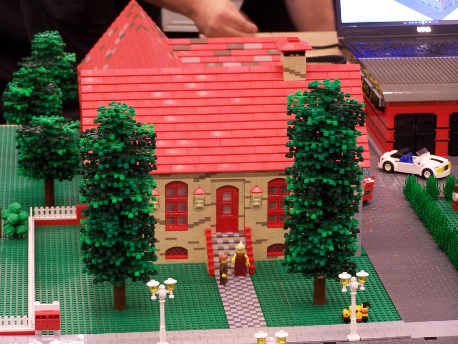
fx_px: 1694
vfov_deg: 11.6
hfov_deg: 15.4
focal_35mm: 128
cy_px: 172
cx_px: 229
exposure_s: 1/3
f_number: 3.2
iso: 80
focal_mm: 21.2
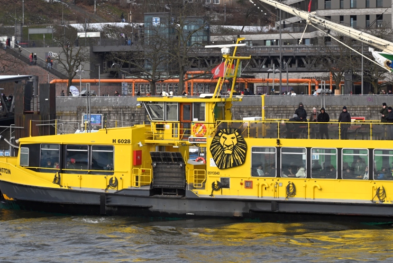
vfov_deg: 10.5
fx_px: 1431
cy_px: 134
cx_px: 235
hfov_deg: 15.6
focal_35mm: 131
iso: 100
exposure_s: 1/320
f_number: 5.6
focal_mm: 95
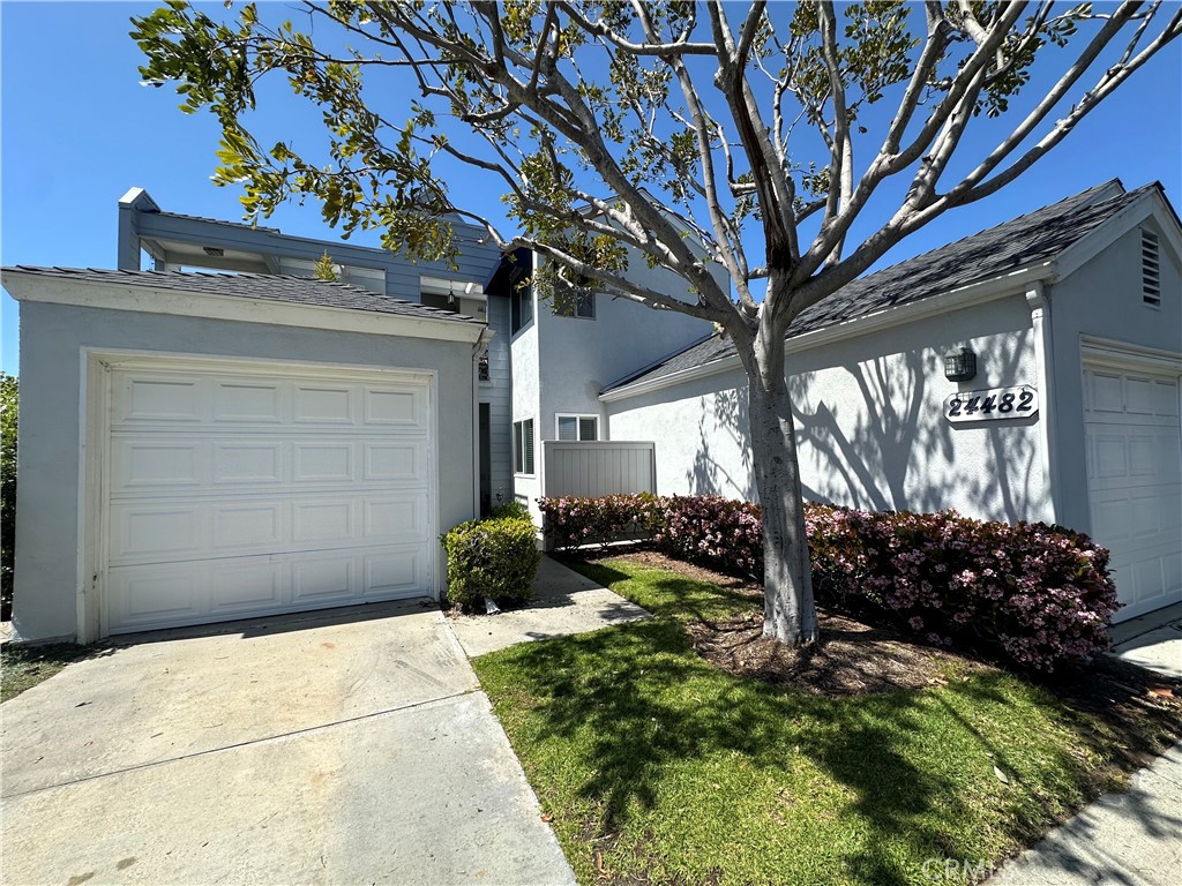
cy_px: 443
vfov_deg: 85.7
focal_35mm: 14
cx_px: 591
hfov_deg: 102.1
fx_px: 478
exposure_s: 1/1416
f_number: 2.2
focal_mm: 2.22
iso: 50
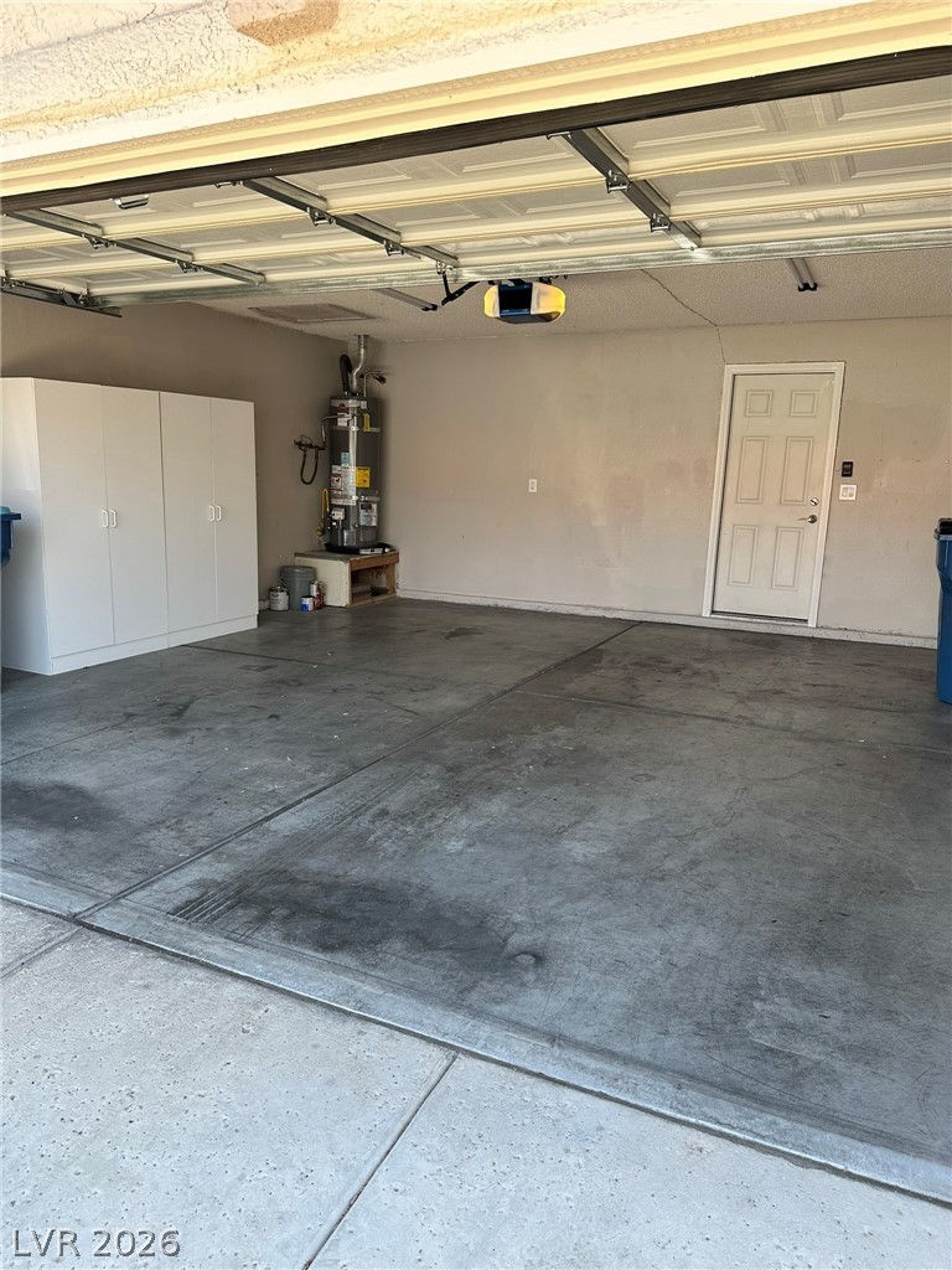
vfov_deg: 71.6
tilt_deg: -10.2
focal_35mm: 24
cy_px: 635
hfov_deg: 56.8
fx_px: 880
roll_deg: -2.1
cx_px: 476
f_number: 1.78
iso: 80
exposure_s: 1/464
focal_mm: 6.86
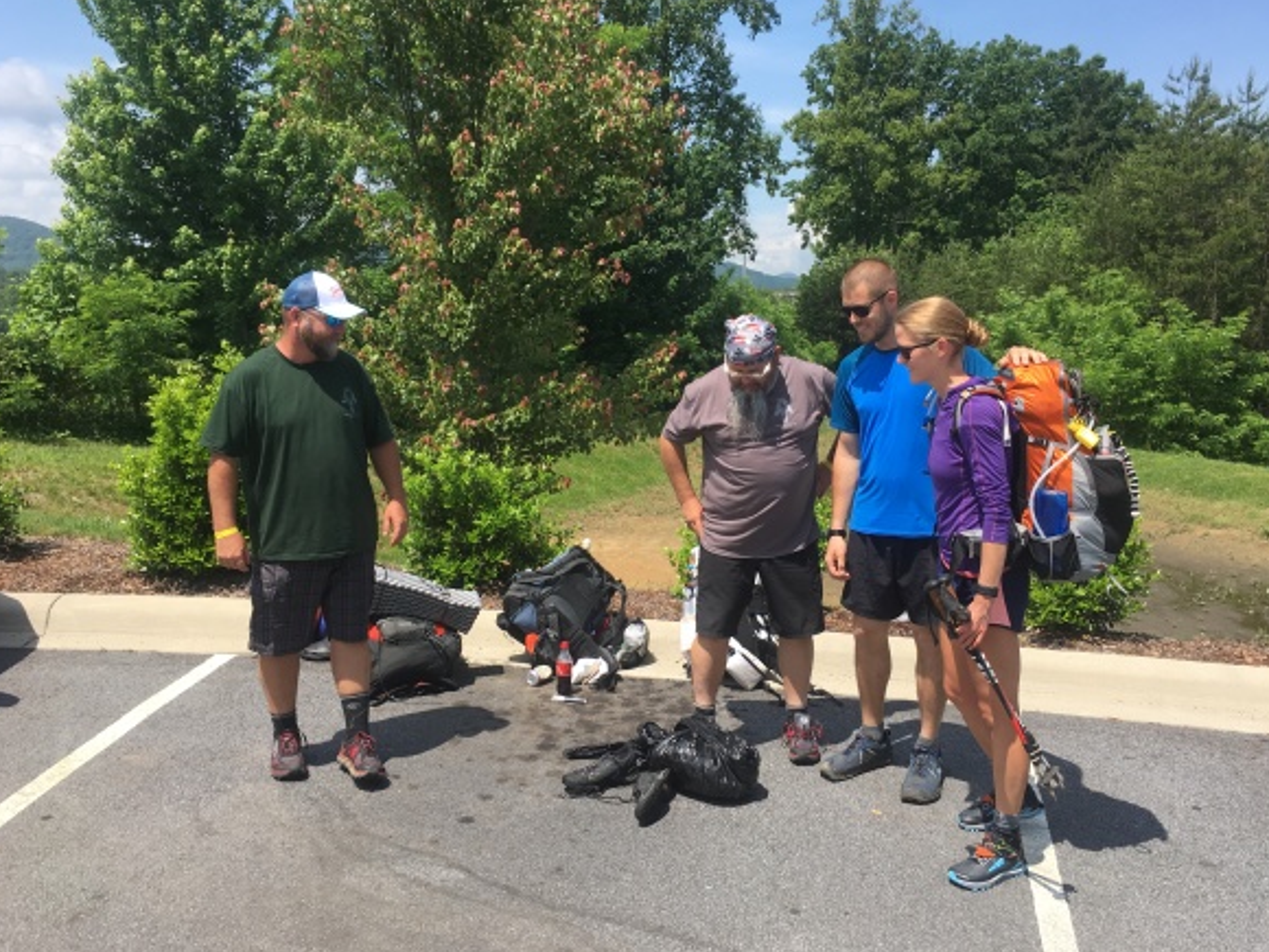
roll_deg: +2.9
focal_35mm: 32
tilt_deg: -5.5
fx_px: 1173
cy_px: 442
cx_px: 670
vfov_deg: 44.1
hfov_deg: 56.8
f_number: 2.2
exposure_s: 1/1026
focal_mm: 4.15
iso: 25
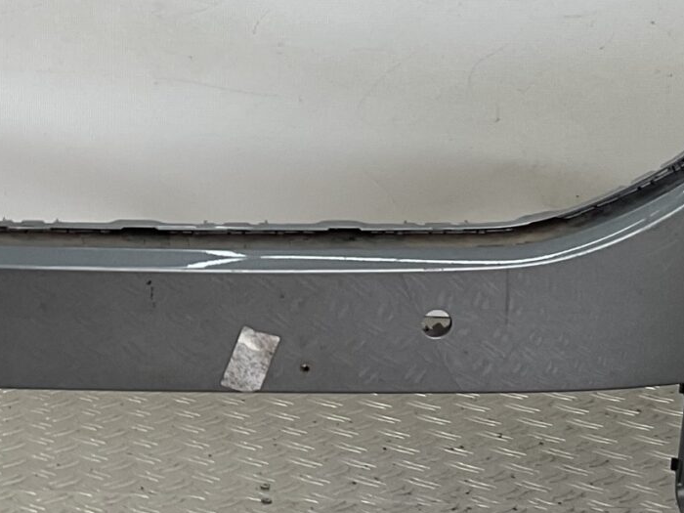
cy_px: 39
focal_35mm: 106
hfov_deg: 18.0
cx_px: -28
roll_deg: -1.9
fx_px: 2095
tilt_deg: -7.3
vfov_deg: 13.8
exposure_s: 1/197
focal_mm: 3
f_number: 1.8
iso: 16
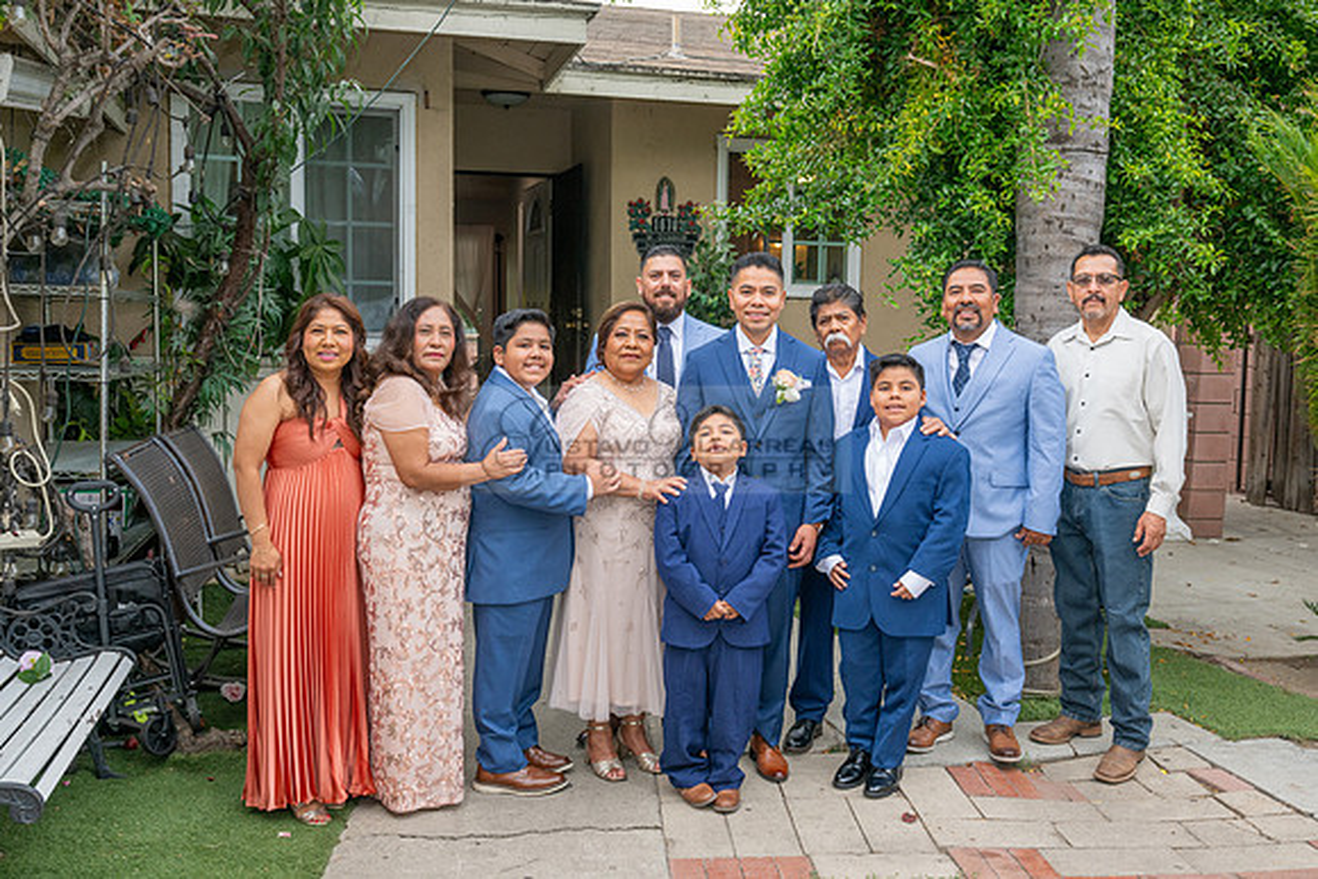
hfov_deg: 55.8
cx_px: 659
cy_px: 440
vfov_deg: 38.9
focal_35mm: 34
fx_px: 1245
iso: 400
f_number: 7.1
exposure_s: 1/160
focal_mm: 34
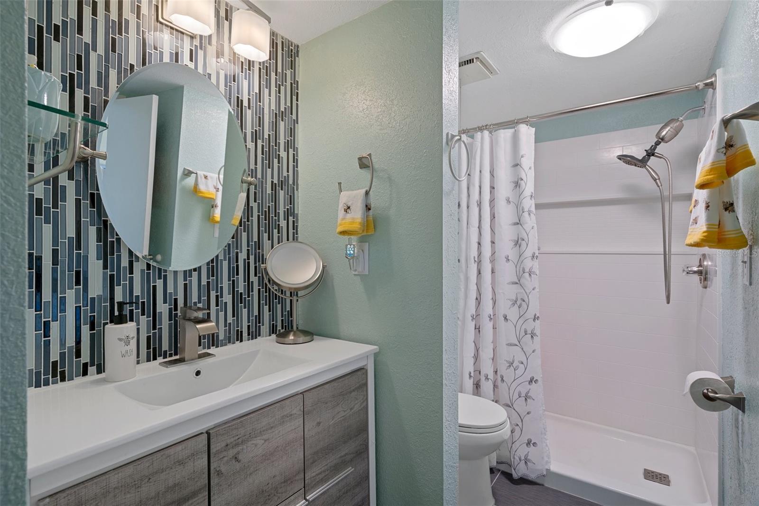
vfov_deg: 70.4
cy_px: 253
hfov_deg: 93.3
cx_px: 380
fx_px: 358
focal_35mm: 17
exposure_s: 1/2.5
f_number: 8
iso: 320
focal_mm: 17
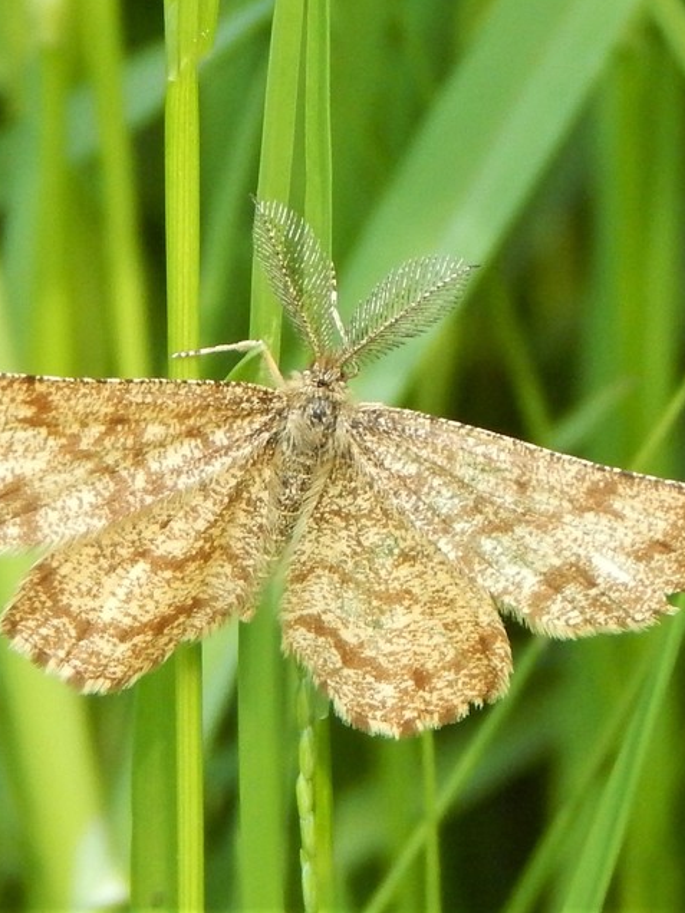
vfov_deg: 8.1
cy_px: 455
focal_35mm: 244
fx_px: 6438
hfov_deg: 6.1
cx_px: 320
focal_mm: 32.8
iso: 320
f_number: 5.3
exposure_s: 1/250
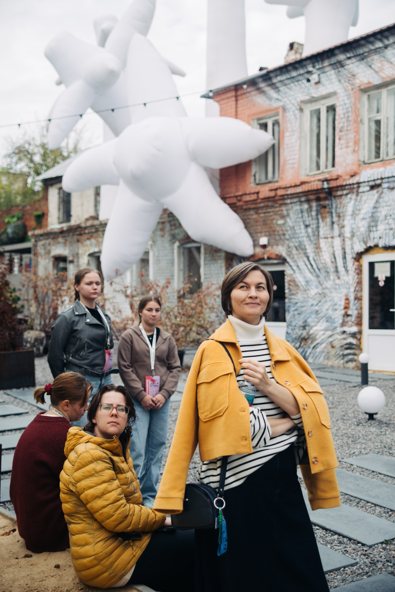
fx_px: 756
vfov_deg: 42.7
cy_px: 296
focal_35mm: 46
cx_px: 198
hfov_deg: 29.3
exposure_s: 1/500
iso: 200
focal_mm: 46
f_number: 3.2
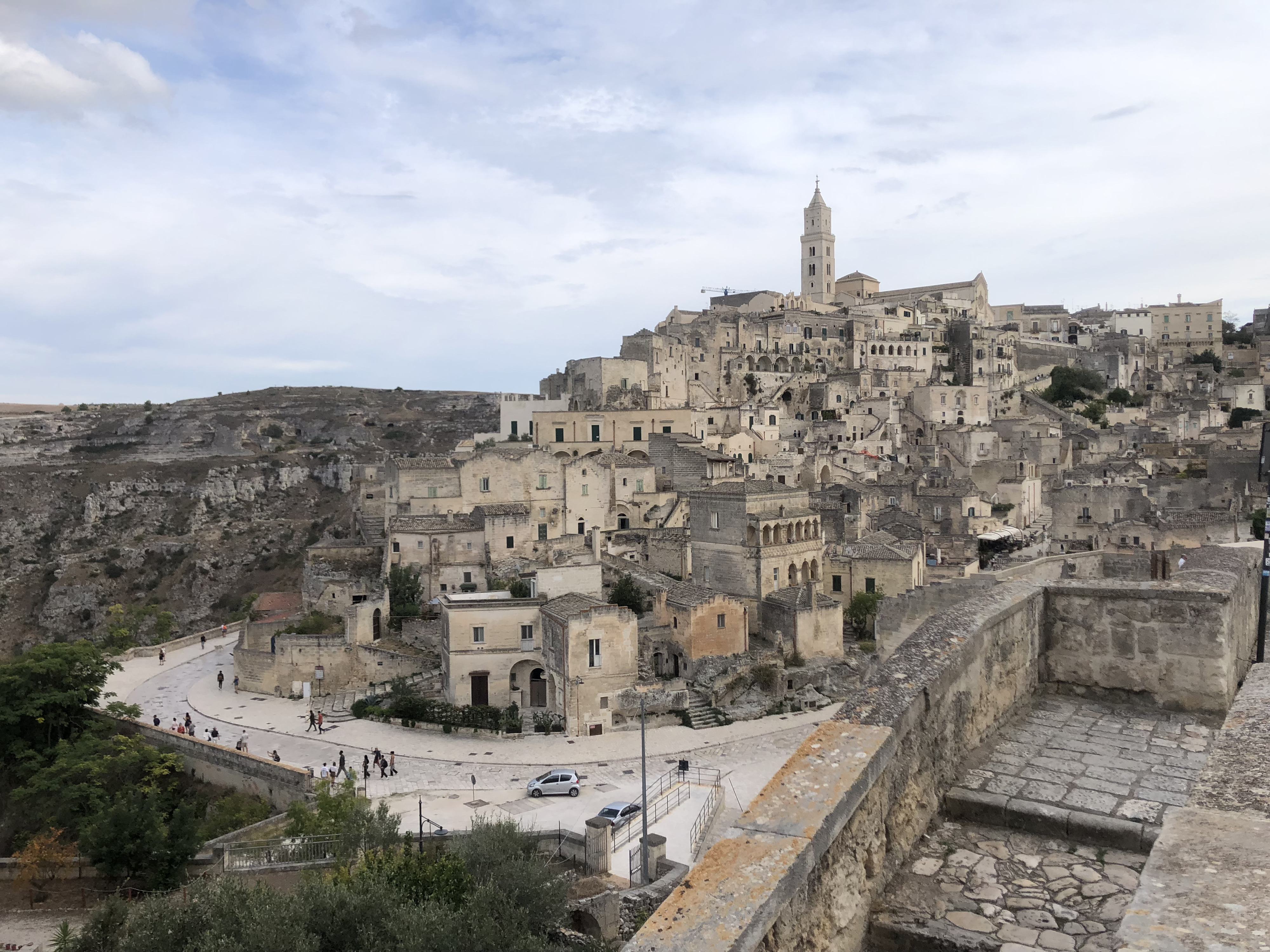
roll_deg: +1.7
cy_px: 476
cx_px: 635
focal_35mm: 28
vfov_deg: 49.7
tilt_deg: -2.8
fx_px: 1027
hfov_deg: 63.4
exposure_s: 1/1548
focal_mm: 4
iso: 20
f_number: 1.8
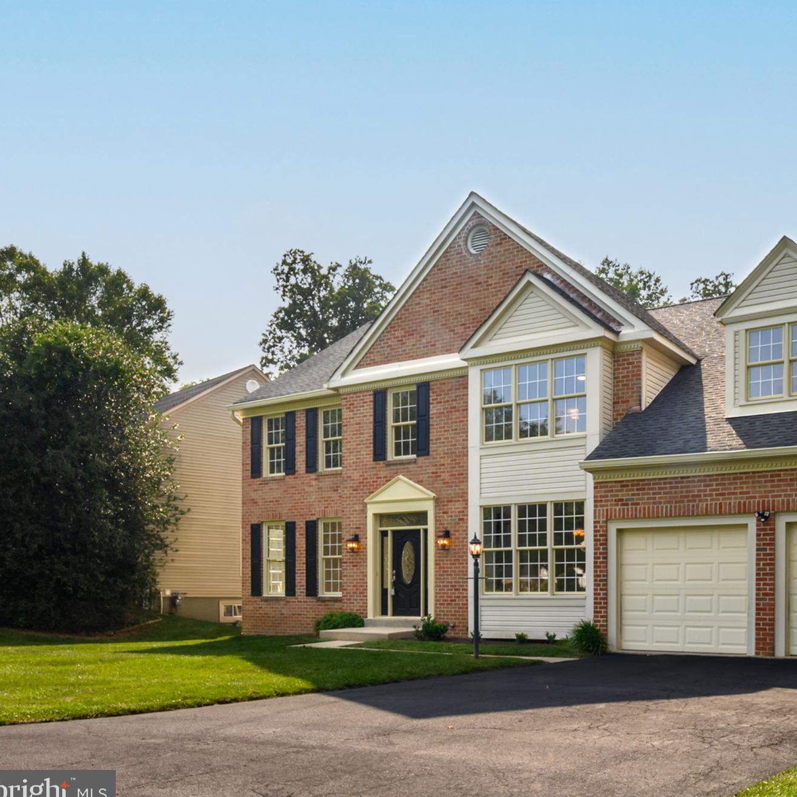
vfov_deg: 62.9
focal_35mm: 25
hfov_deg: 59.5
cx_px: 599
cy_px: 403
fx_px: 651
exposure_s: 1/1250
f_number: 16
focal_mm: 19
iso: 250
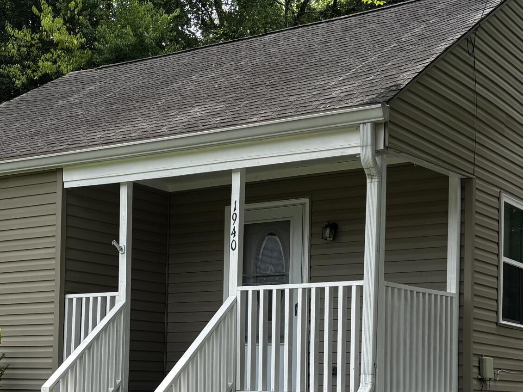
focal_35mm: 69
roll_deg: -1.3
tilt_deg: +1.1
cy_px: 343
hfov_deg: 27.9
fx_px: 1043
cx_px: 150
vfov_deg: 20.9
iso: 50
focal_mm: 5.96
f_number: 1.6
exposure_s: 1/903
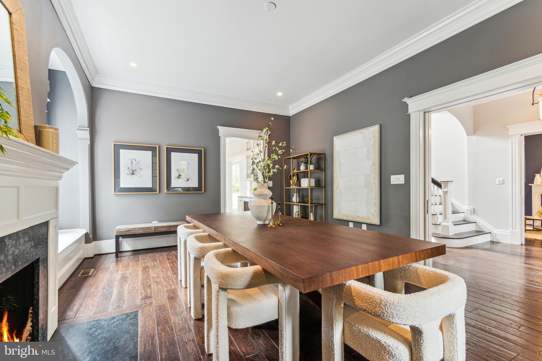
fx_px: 226
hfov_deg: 100.4
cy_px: 180
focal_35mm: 15
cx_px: 271
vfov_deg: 77.3
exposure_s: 1.3
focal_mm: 10
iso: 200
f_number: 10
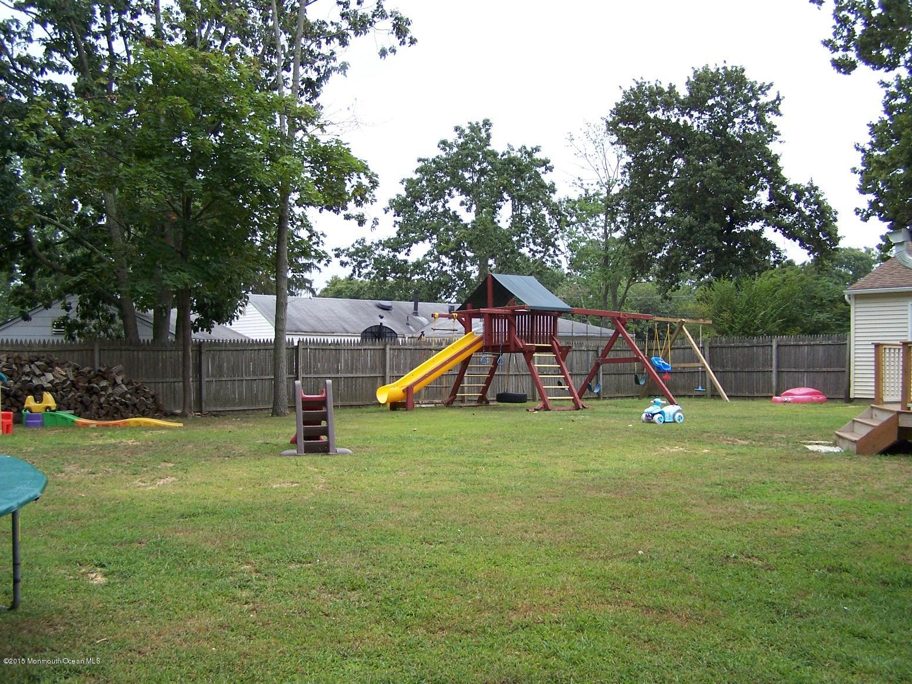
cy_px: 342
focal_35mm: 40
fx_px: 1054
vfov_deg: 36.0
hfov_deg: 46.8
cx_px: 456
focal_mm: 6.7
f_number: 2.8
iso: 80
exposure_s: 1/350
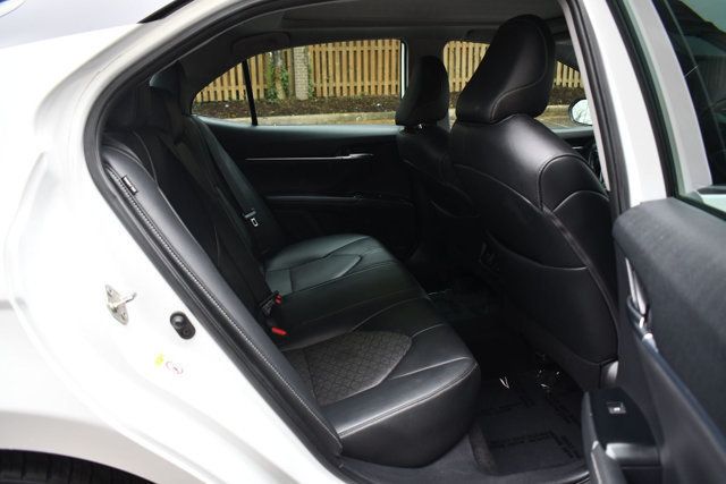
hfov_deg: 67.4
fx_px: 545
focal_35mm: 27
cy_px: 242
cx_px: 363
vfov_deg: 48.0
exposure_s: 1/125
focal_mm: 18
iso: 800
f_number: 3.5
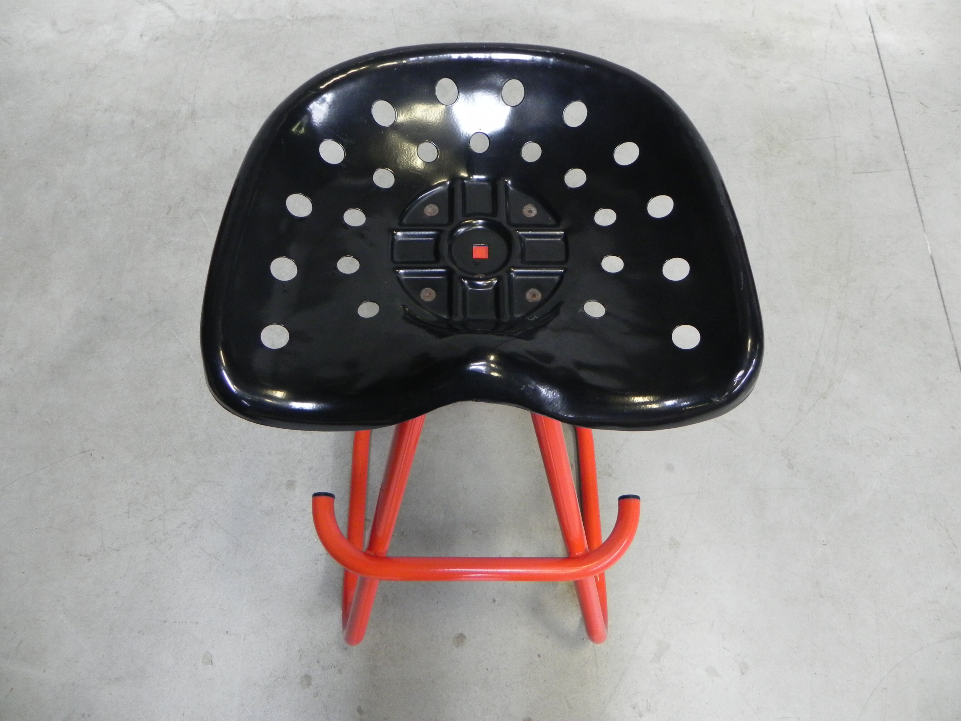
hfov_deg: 67.3
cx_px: 480
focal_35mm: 26
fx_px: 722
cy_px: 360
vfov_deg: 53.1
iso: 400
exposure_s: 1/27.2
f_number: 2.8
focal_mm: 4.6
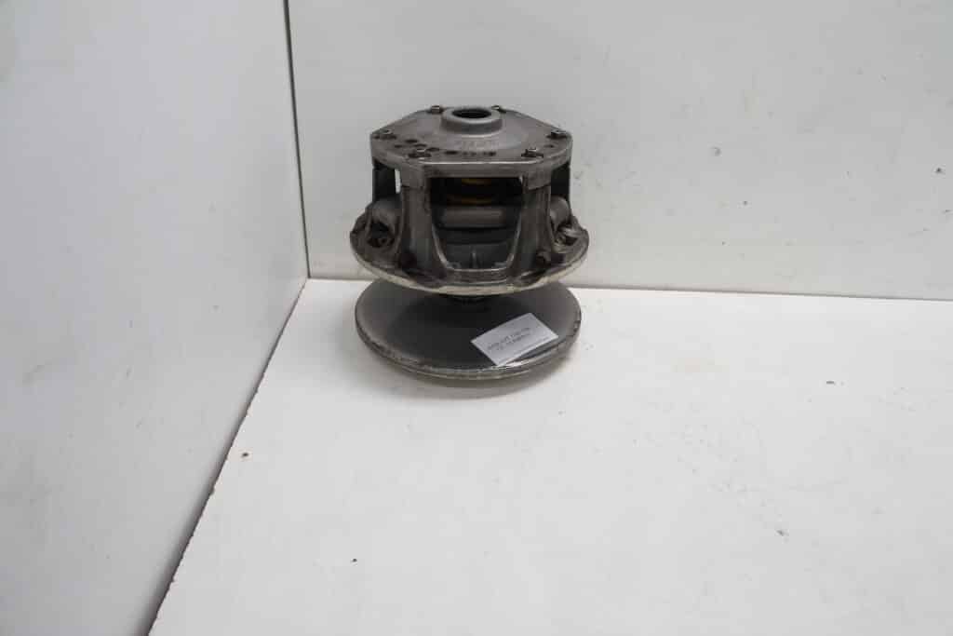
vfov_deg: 47.9
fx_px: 715
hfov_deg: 67.4
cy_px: 318
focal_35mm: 27
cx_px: 476
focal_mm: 18
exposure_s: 1/60
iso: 200
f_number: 4.5
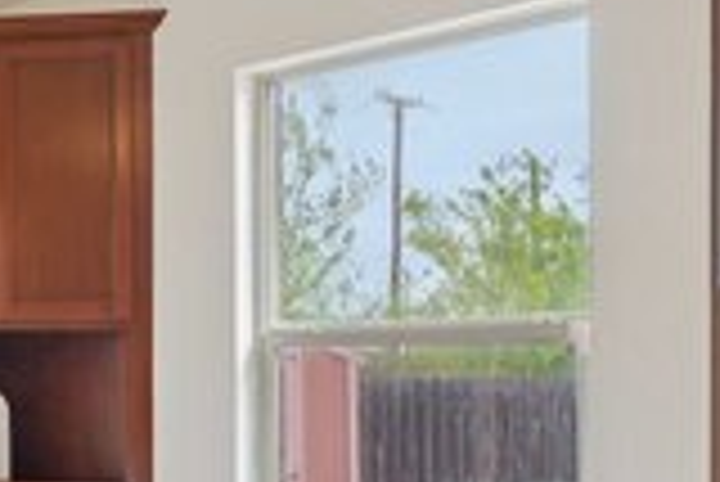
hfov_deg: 26.4
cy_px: 385
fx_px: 1321
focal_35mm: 66
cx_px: -189
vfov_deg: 20.4
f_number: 8
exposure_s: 1/30
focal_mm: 16.5
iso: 160
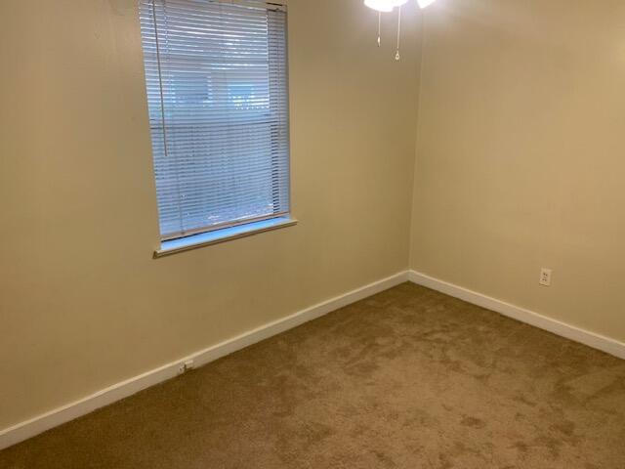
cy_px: 234
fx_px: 469
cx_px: 312
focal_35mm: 26
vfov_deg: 53.1
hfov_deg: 67.3
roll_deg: -1.0
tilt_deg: -14.8
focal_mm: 4.25
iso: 125
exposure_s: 1/60
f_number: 1.8
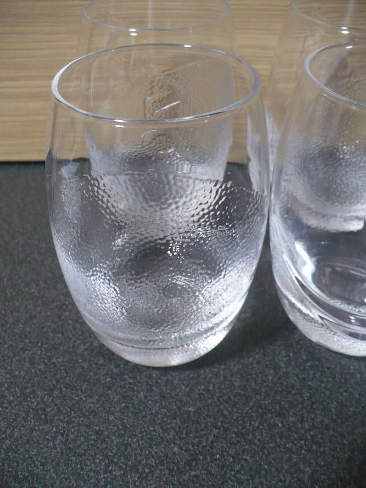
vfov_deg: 50.1
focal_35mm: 37
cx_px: 183
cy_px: 244
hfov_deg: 38.7
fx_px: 522
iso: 200
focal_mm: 6.1
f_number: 2.8
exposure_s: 1/6
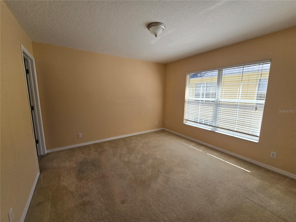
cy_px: 111
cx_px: 148
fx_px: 111
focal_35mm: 13
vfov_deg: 89.9
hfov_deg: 106.2
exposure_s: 1/719
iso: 80
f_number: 2.2
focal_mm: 2.2
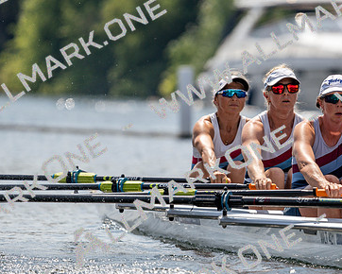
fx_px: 6755
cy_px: 122
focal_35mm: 667
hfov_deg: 2.9
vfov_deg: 2.3
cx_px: 265
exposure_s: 1/1600
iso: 160
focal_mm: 444
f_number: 6.3
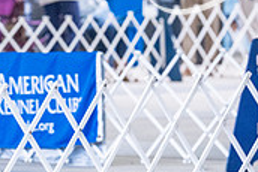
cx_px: 362
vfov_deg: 2.6
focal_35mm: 525
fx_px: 3766
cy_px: 41
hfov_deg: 3.9
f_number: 5
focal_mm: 156
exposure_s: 1/320
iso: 6400
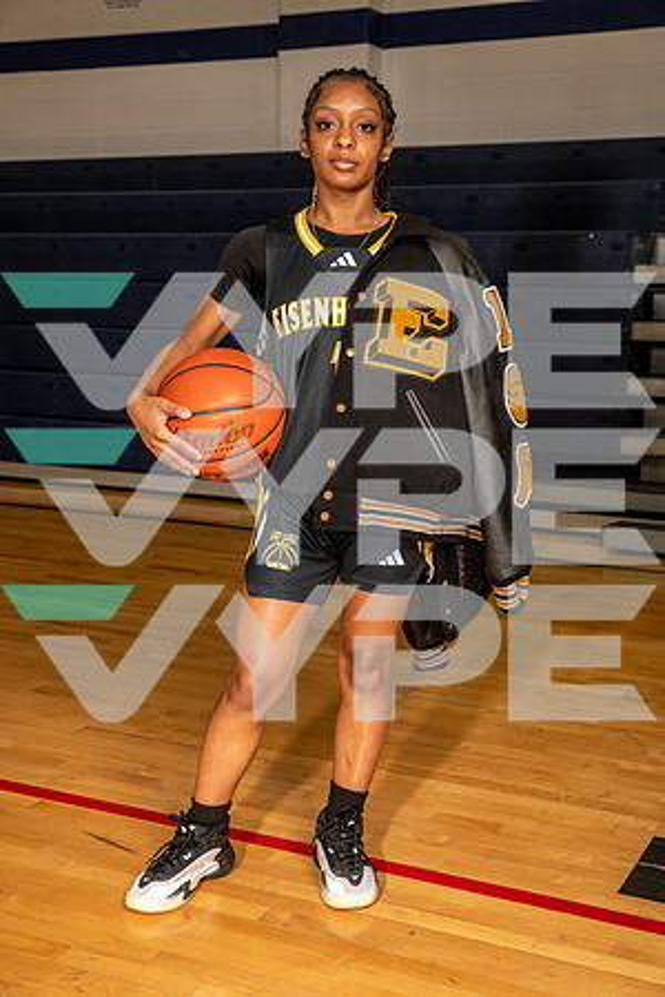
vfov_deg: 39.6
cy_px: 498
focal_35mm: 50
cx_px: 332
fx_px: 1385
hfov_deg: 27.0
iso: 400
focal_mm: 50
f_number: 7.1
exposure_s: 1/320
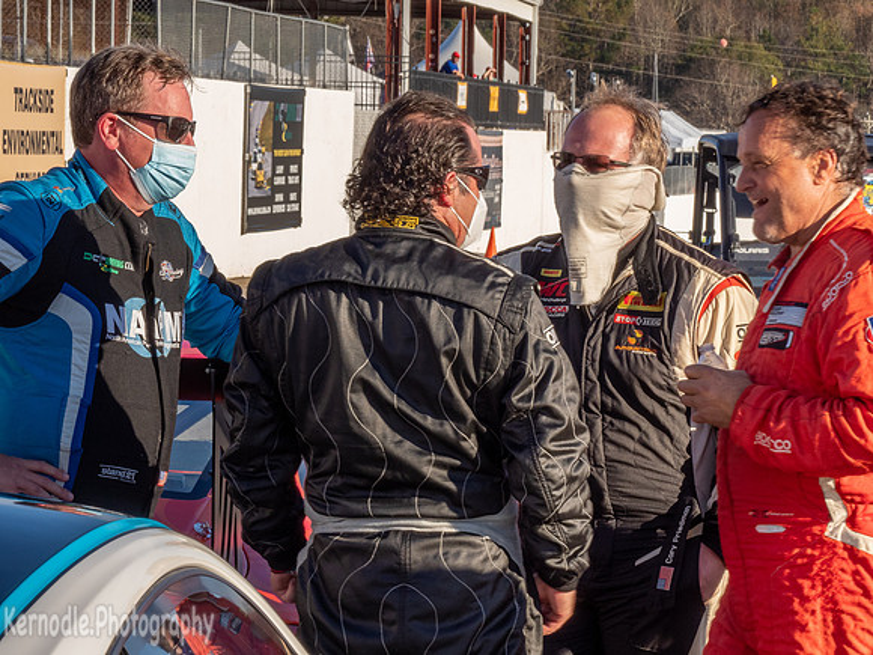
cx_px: 522
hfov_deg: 11.8
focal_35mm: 168
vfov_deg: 8.9
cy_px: 263
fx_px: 4225
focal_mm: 70
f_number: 18
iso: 500
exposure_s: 1/80
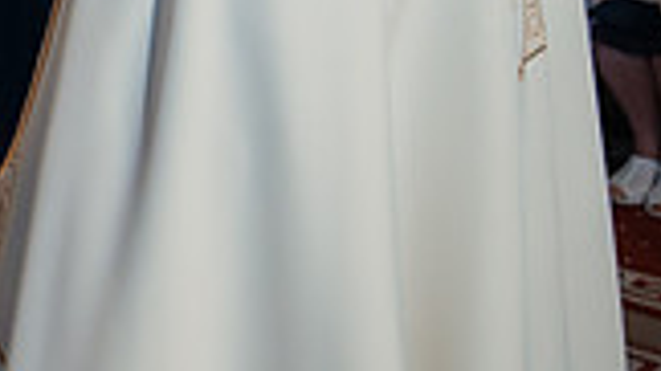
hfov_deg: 19.7
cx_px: -515
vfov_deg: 13.6
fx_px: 1419
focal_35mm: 81
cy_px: -269
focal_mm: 20
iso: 3200
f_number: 2.8
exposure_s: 1/200
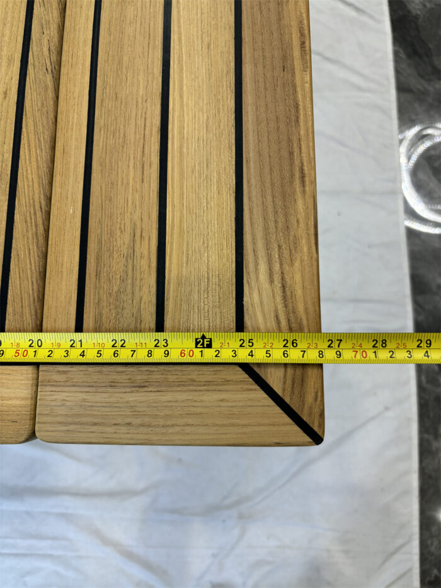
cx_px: 220
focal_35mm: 26
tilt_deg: -78.7
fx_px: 442
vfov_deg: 67.3
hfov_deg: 53.1
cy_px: 294
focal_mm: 5.96
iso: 80
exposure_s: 1/100
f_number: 1.6
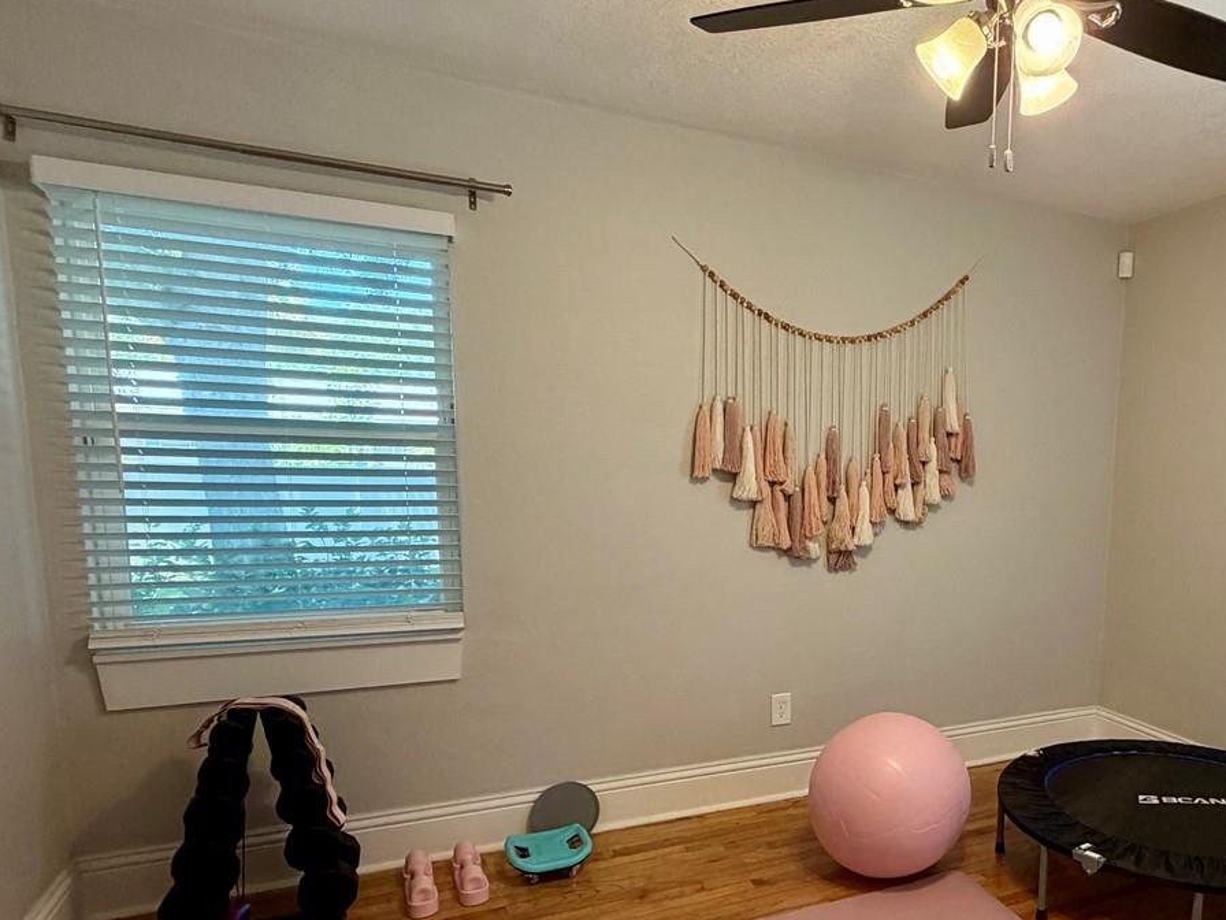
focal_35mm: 25
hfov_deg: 65.5
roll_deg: -0.9
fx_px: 885
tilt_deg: -6.5
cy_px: 582
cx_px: 907
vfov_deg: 54.2
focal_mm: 2.22
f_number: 2.2
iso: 250
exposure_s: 1/120
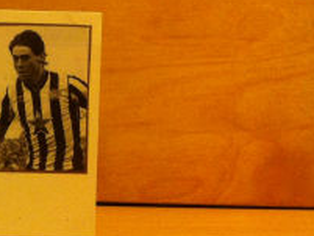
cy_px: 135
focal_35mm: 87
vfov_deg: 17.0
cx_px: -66
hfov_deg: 20.9
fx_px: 790
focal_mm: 3.85
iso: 250
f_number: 2.8
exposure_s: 1/17
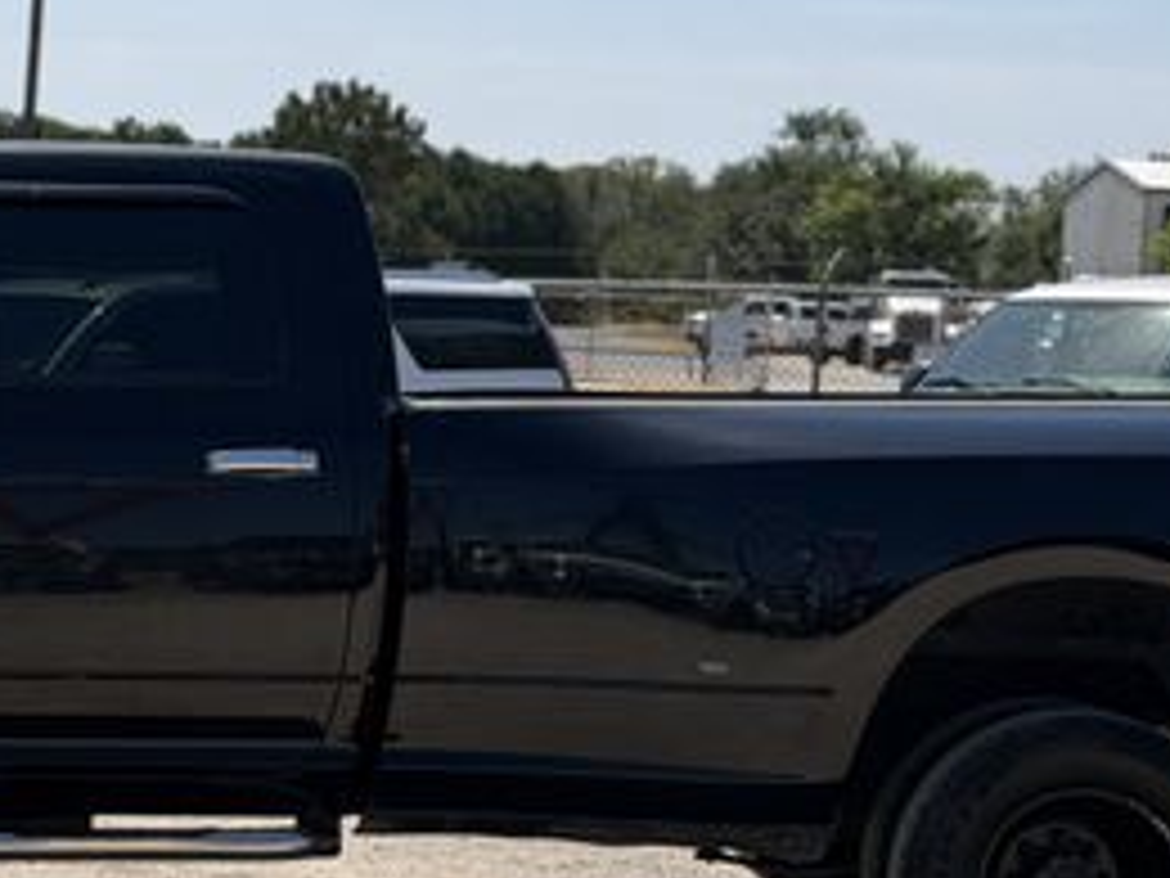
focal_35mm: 118
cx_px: 158
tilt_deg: -3.7
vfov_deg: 12.6
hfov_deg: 16.5
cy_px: 500
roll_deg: -3.4
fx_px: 3988
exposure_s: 1/8772
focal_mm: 6.76
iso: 80
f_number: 1.78
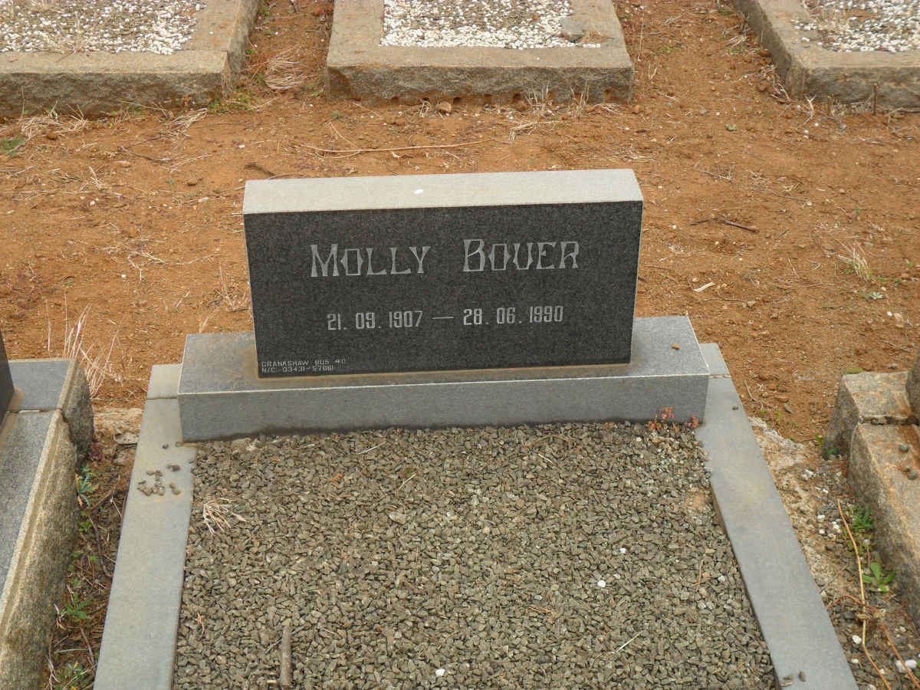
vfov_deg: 28.0
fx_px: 1382
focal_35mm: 52
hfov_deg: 36.8
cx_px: 460
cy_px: 345
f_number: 5
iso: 100
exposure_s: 1/180
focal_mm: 9.3
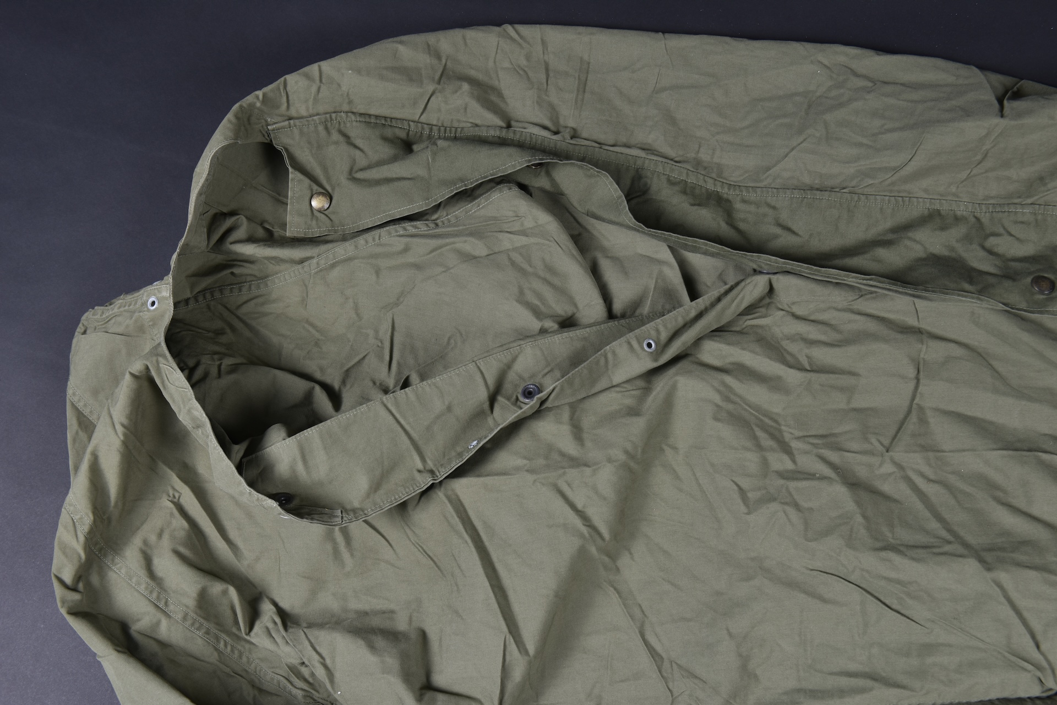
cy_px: 352
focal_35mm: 38
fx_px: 1116
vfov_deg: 35.1
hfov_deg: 50.7
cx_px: 528
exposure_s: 1/80
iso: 200
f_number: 13
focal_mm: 38
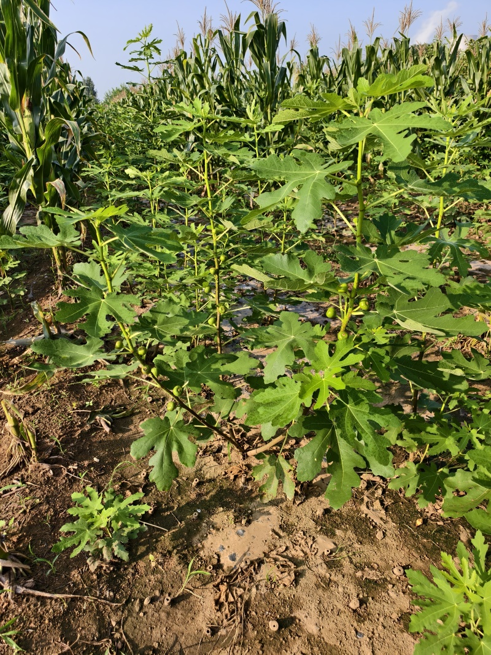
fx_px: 435
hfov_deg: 58.9
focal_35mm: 23
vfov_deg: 73.9
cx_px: 246
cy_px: 328
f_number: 1.57
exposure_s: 1/1543
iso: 72
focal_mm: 5.6
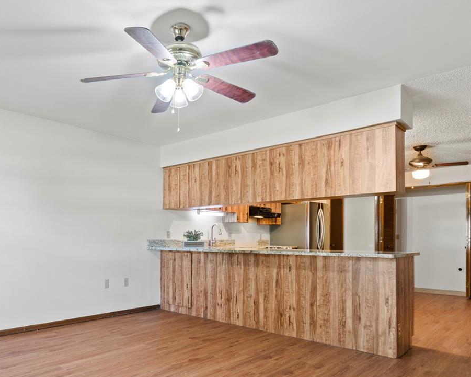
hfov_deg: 66.2
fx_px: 349
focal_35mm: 25
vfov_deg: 56.1
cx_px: 156
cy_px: 236
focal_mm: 10
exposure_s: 2
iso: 200
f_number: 9
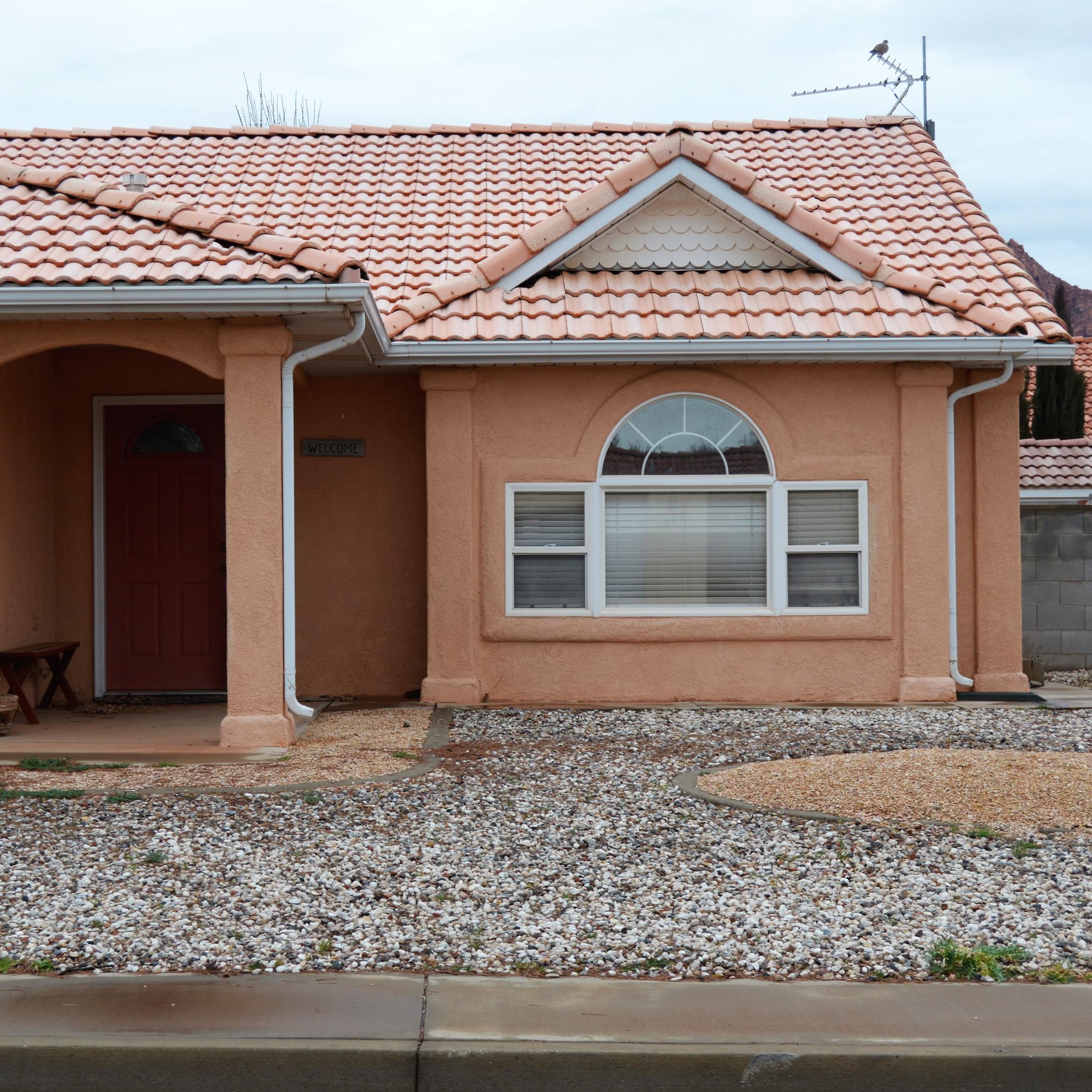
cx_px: 394
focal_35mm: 68
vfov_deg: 25.5
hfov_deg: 25.4
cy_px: 542
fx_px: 2414
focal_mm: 35
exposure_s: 1/160
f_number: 6.3
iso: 100
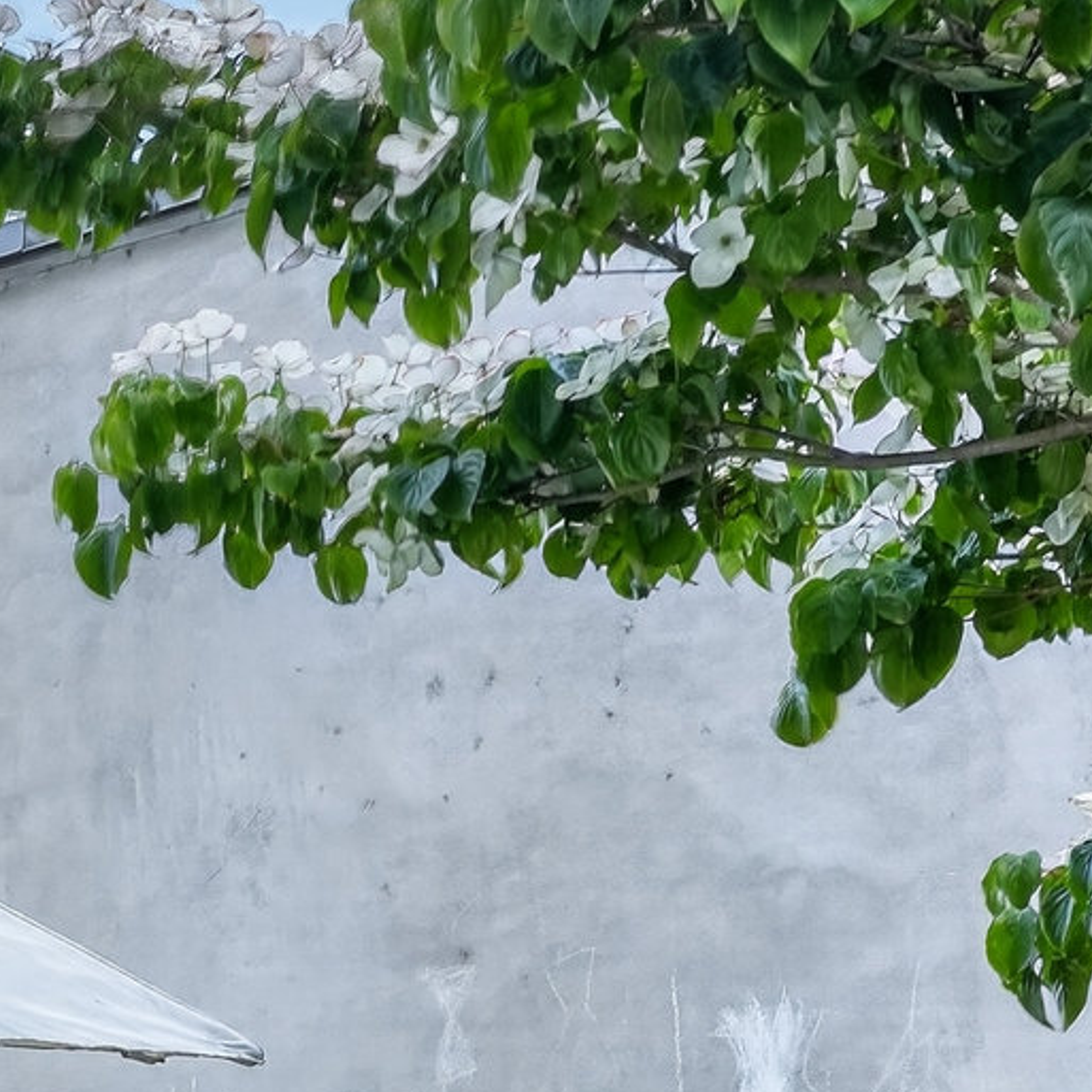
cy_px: 1337
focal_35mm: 89
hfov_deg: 17.0
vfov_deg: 18.4
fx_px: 3176
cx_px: -698
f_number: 8
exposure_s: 1/15
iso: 400
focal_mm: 21
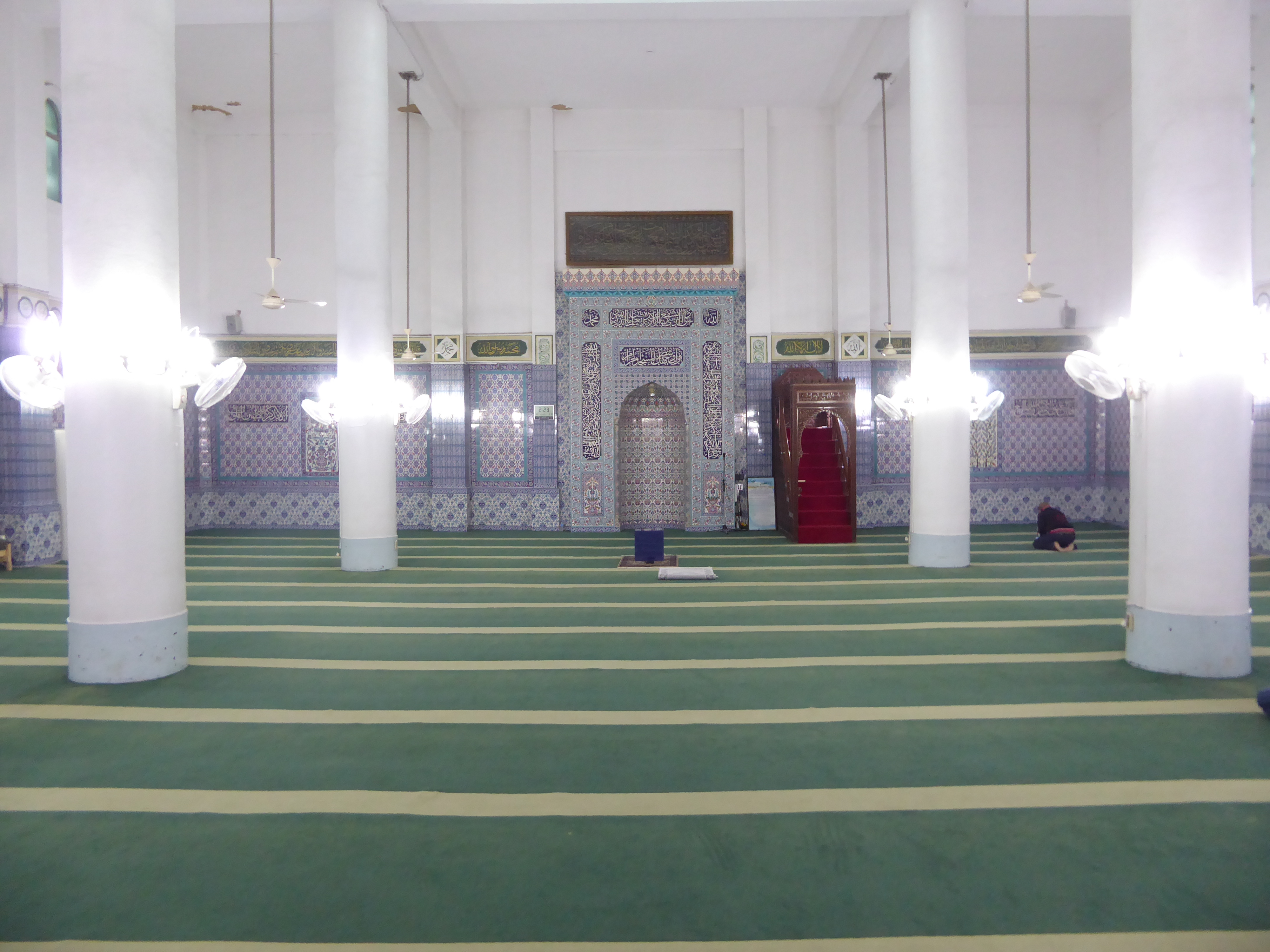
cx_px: 635
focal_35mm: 25
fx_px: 917
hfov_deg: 69.4
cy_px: 476
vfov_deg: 54.9
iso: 400
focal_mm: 4.3
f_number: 3.3
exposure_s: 1/13
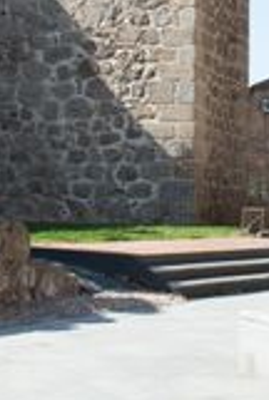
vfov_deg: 17.2
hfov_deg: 12.4
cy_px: -124
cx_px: 181
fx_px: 1239
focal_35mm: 111
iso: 500
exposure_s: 1/160
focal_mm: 35
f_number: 16
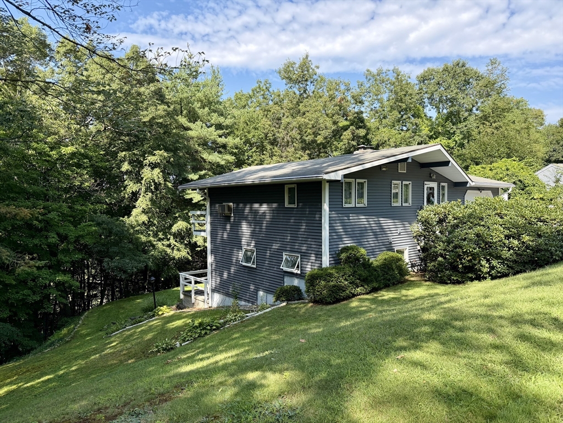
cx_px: 282
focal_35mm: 24
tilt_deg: -2.4
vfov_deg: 56.8
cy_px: 212
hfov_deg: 71.6
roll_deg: +0.1
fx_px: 390
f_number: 1.78
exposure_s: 1/1464
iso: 100
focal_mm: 6.76
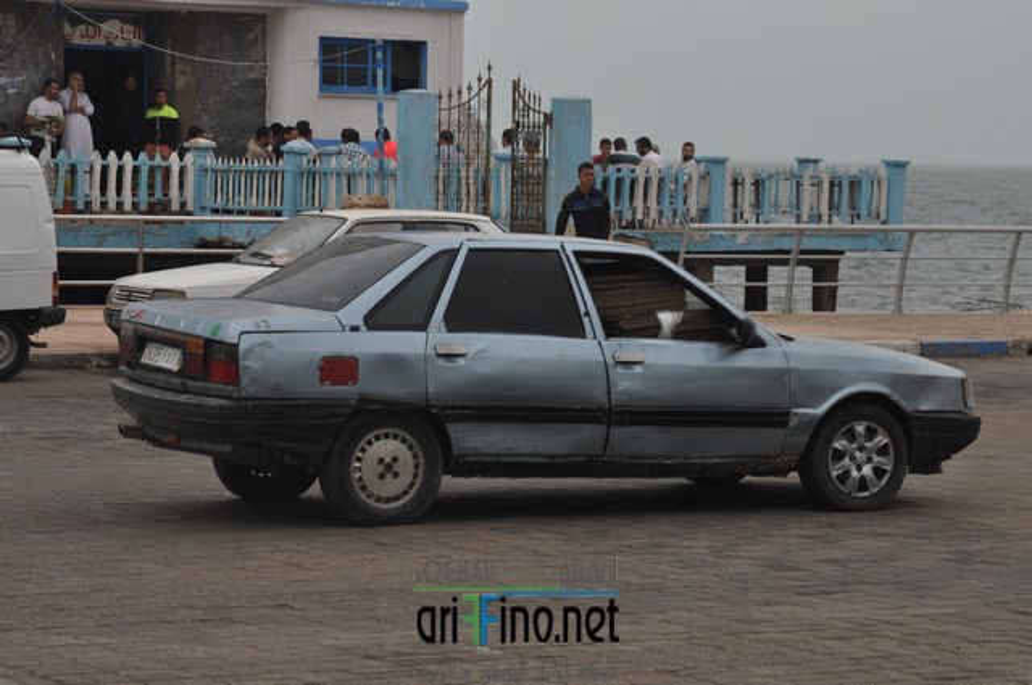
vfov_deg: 11.4
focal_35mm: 120
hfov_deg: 17.1
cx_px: 516
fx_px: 3436
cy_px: 342
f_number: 6.3
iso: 200
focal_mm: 80
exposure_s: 1/640
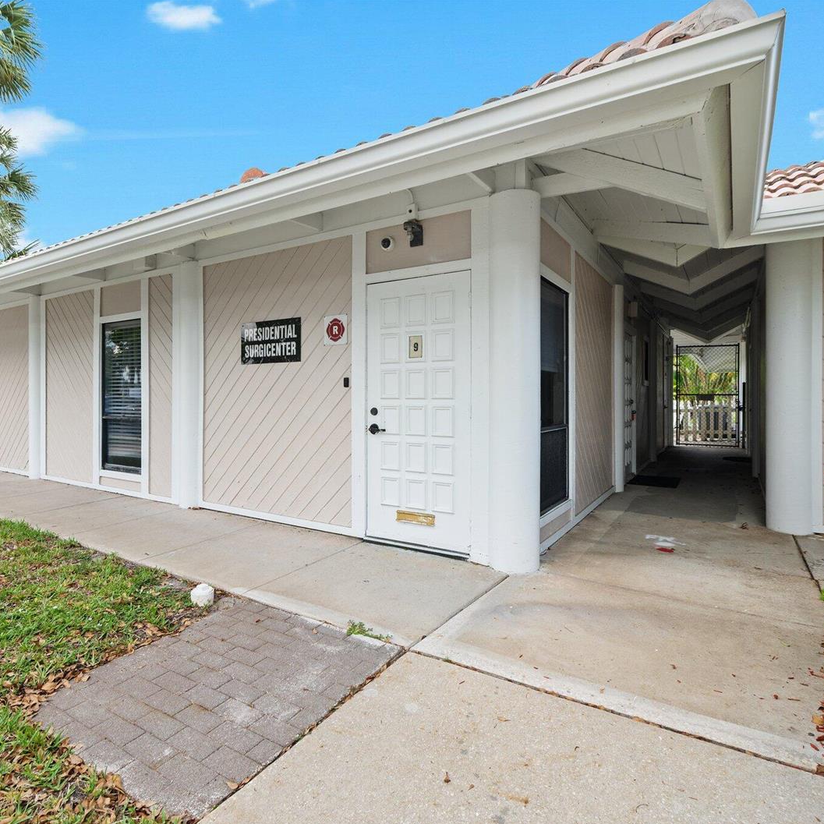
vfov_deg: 80.7
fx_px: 485
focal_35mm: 18
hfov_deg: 80.5
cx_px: 374
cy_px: 413
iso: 200
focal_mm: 14
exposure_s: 1/100
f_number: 8
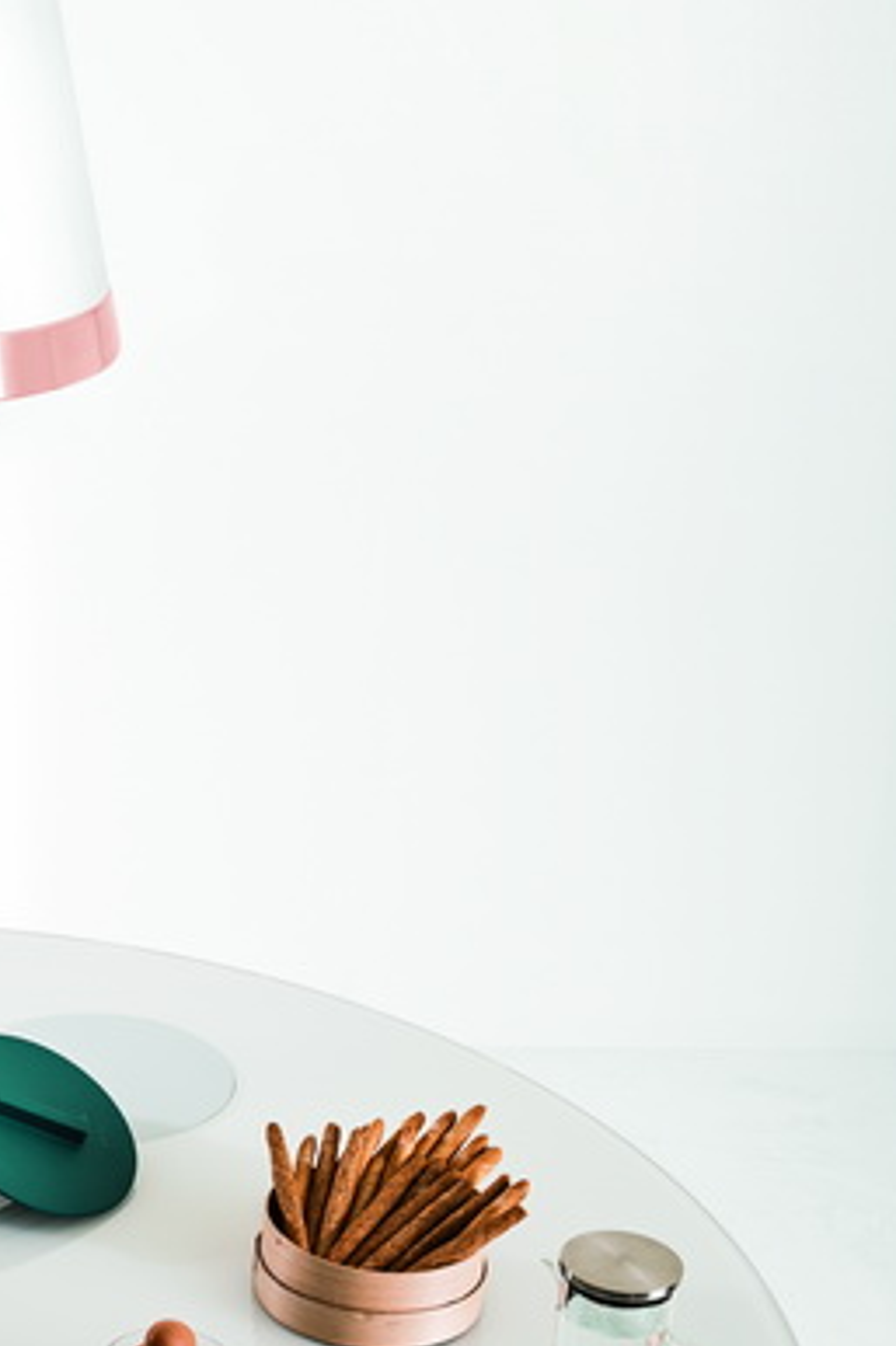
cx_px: -148
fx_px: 3176
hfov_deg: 15.5
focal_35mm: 85
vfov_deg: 23.8
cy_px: 903
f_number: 11
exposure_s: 1/125
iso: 64
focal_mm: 32
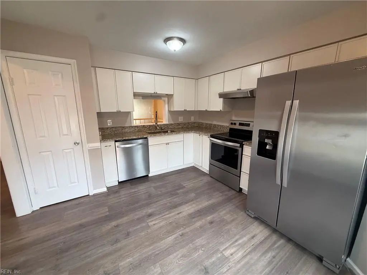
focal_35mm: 14
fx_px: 148
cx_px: 184
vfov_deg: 85.7
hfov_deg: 102.1
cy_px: 138
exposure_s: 1/120
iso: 250
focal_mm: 2.22
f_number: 2.2
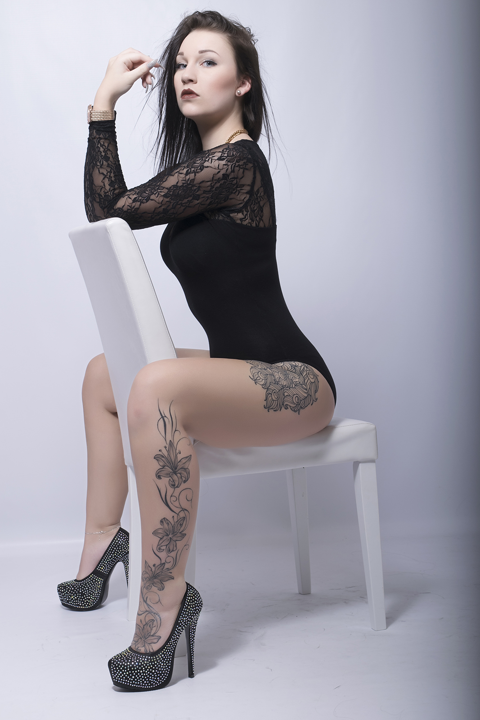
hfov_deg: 21.6
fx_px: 1260
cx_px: 240
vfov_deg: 31.9
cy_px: 360
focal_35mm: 63
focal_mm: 42
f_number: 10
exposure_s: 1/200
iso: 100
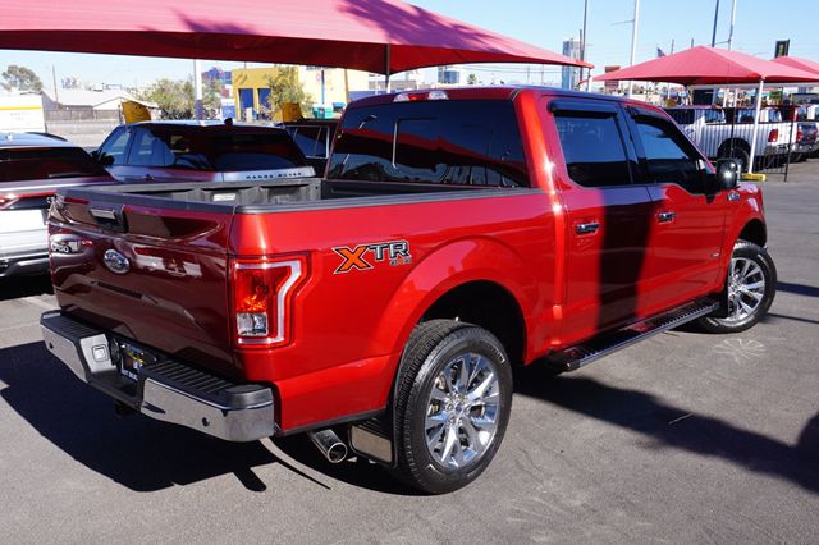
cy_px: 272
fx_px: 716
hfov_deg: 59.5
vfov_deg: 41.7
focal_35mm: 32
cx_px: 410
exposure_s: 1/80
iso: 100
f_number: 11
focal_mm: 21
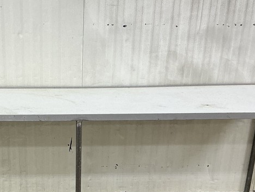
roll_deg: -1.0
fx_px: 450
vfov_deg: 23.4
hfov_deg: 31.2
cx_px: 70
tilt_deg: -23.1
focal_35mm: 61
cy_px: 172
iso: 80
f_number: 1.8
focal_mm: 3
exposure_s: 1/60
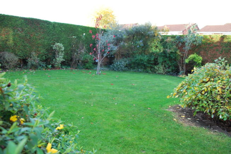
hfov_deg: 67.3
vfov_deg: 48.0
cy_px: 77
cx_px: 116
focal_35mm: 27
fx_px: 173
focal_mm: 18
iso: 200
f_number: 4.5
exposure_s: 1/80
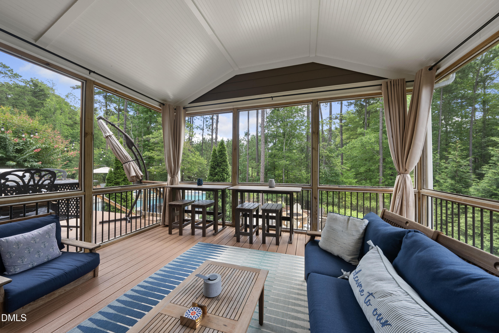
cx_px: 250
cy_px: 166
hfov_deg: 108.3
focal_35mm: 13
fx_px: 180
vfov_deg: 85.5
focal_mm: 13
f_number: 7.1
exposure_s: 1/30
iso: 400
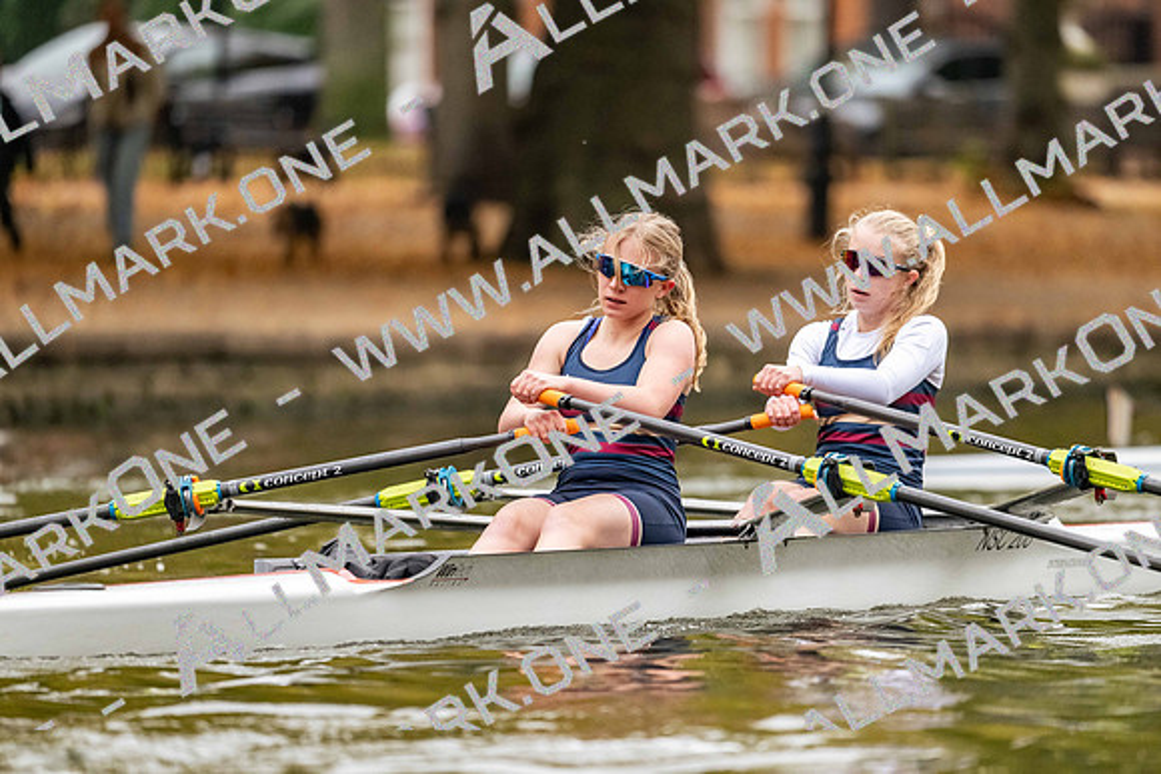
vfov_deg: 3.4
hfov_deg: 5.2
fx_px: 12902
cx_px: 580
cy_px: 387
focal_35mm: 400
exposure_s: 1/2000
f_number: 4.5
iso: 4500
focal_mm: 400
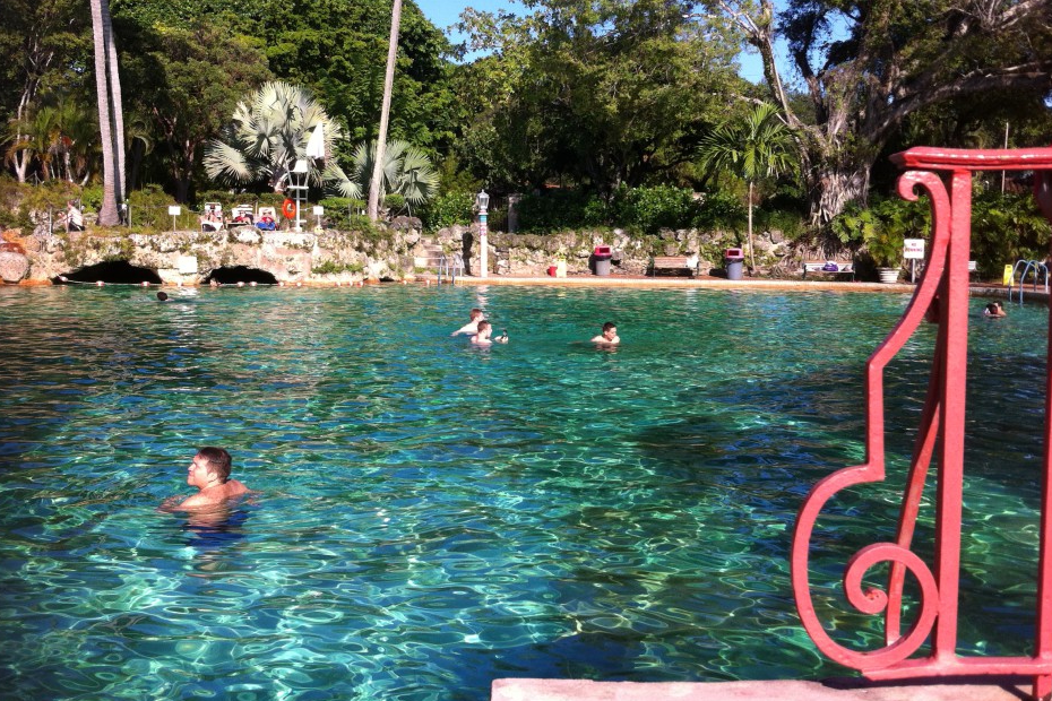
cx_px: 476
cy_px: 305
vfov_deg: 33.4
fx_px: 1169
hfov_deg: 48.4
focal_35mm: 40
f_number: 2.8
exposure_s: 1/914
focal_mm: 3.85
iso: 80
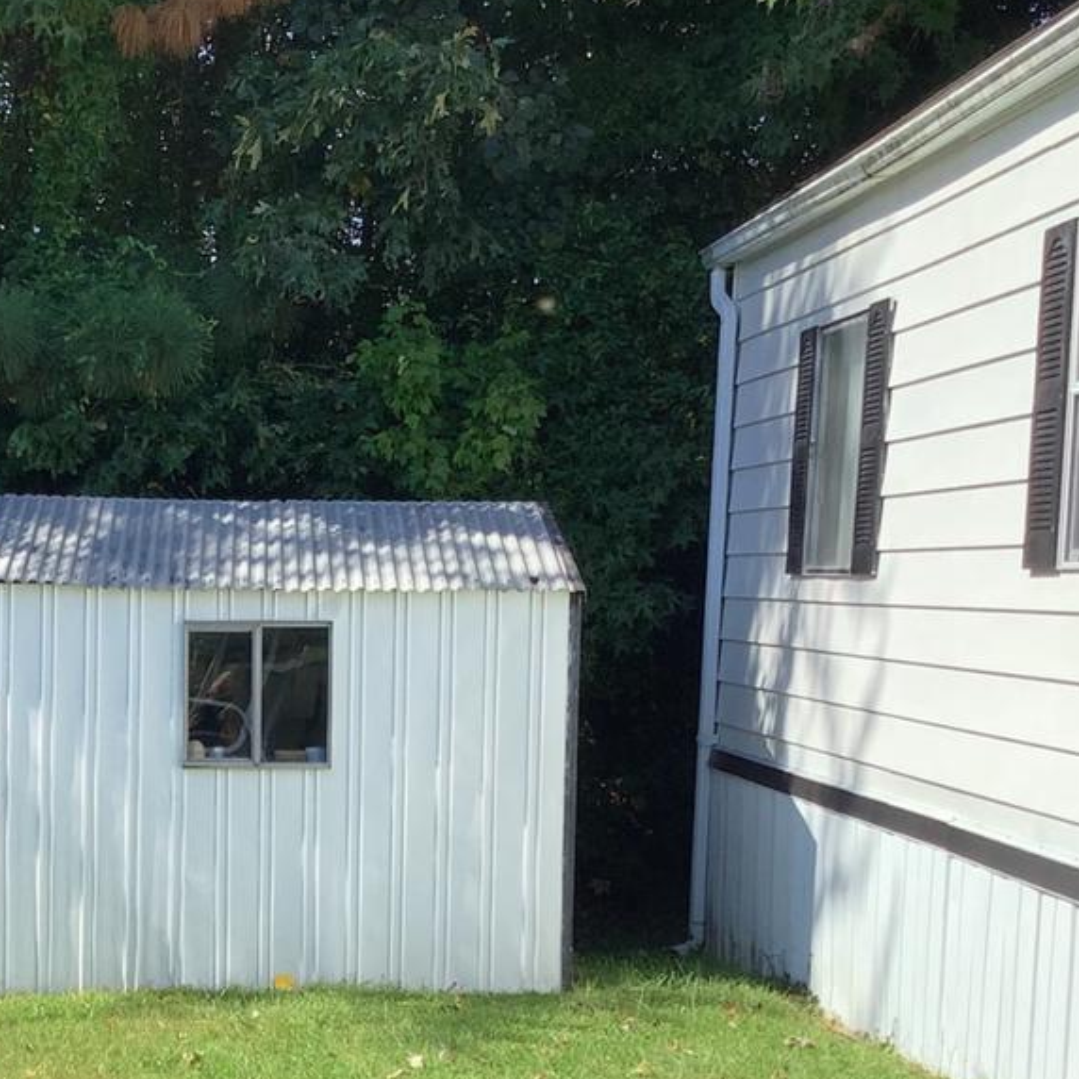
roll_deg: -0.2
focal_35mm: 69
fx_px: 2433
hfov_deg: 24.0
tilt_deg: -6.9
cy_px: 843
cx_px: 34
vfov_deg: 24.6
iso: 25
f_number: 2.4
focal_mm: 3.3
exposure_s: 1/673
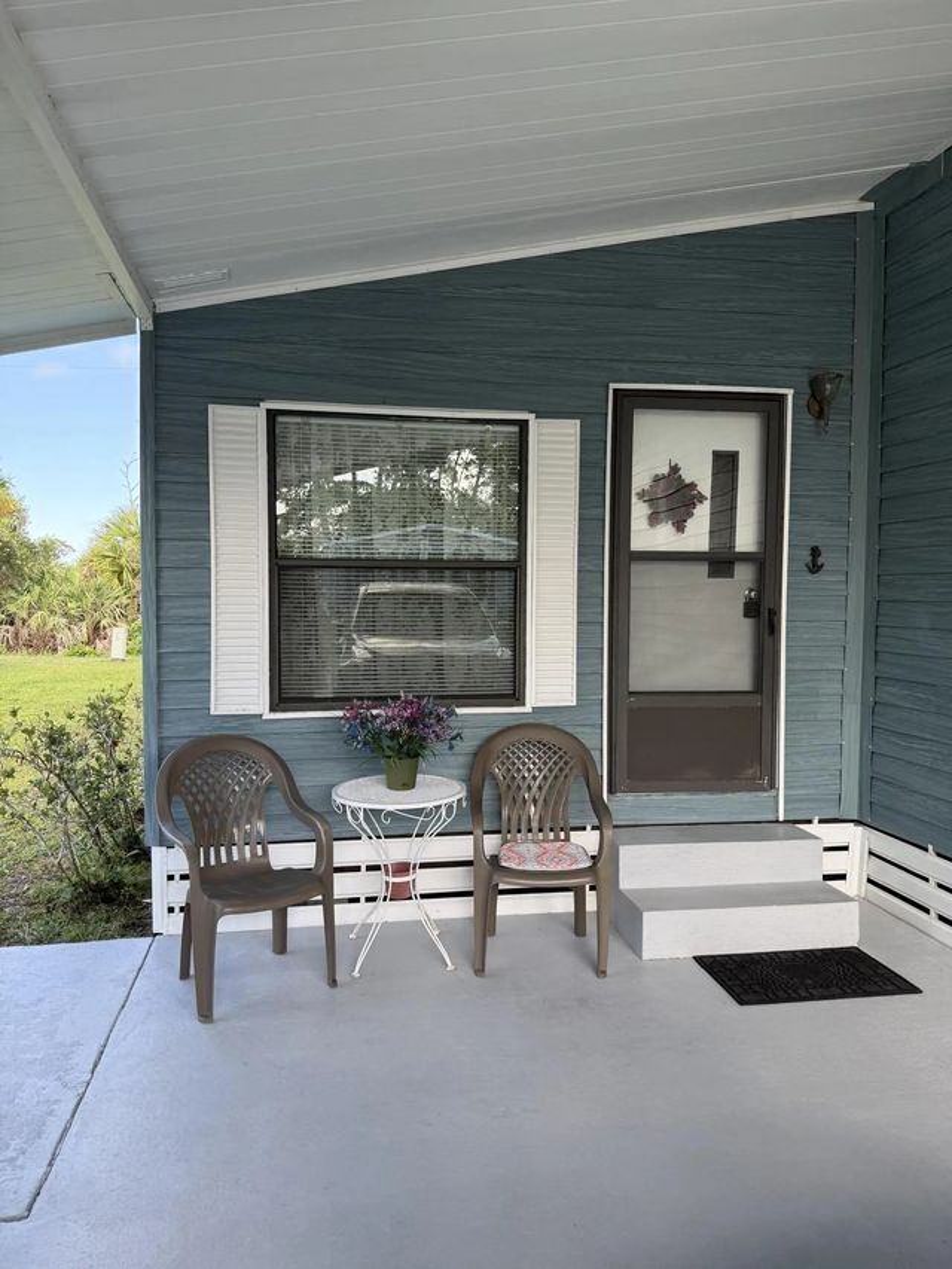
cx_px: 476
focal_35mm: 24
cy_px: 634
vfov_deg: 71.6
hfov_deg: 56.8
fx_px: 880
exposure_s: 1/297
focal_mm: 6.76
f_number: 1.78
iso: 80
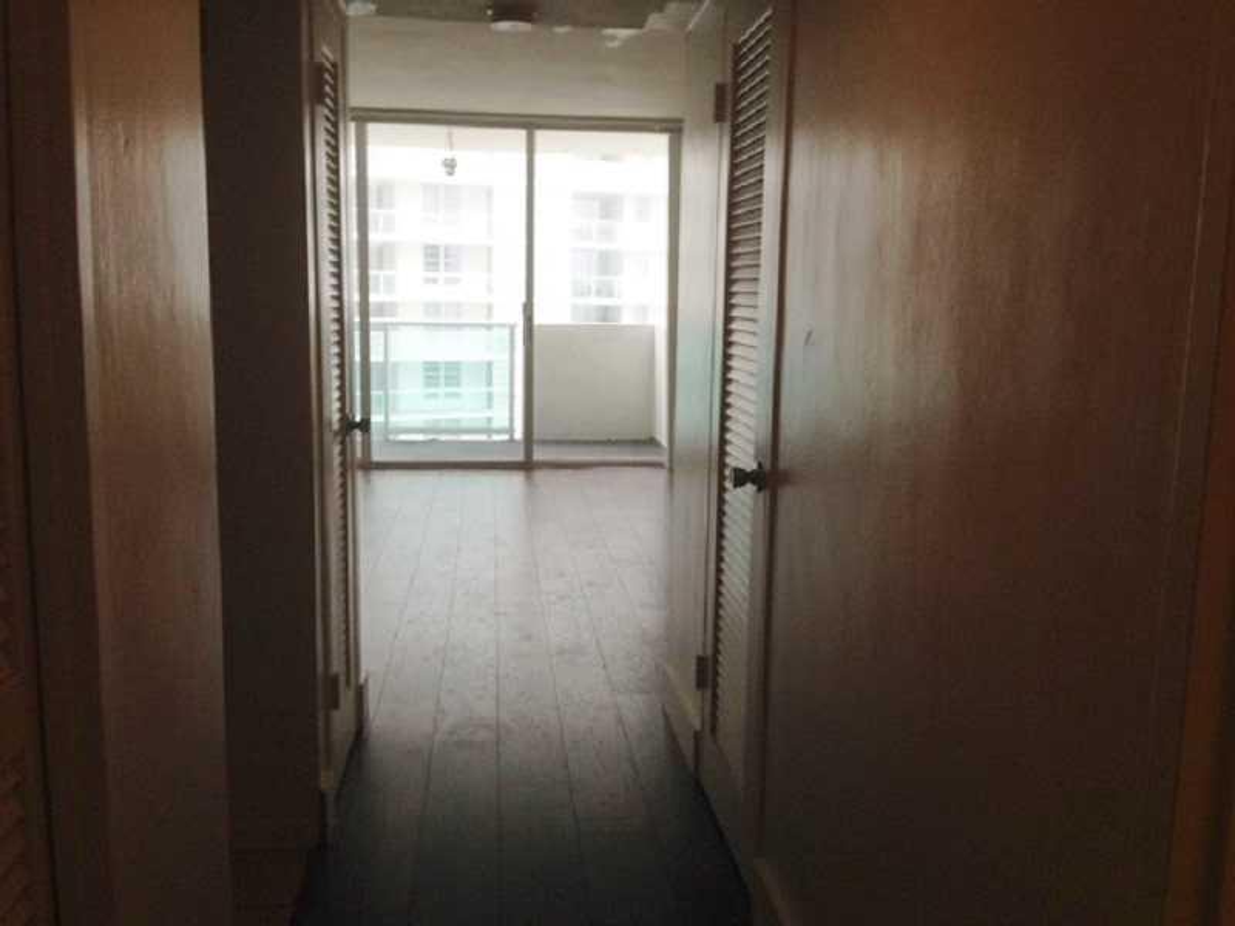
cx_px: 618
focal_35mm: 33
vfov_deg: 42.9
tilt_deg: -8.0
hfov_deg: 55.4
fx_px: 1177
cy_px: 463
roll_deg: +0.4
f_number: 2.4
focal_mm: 4.12
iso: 50
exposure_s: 1/60
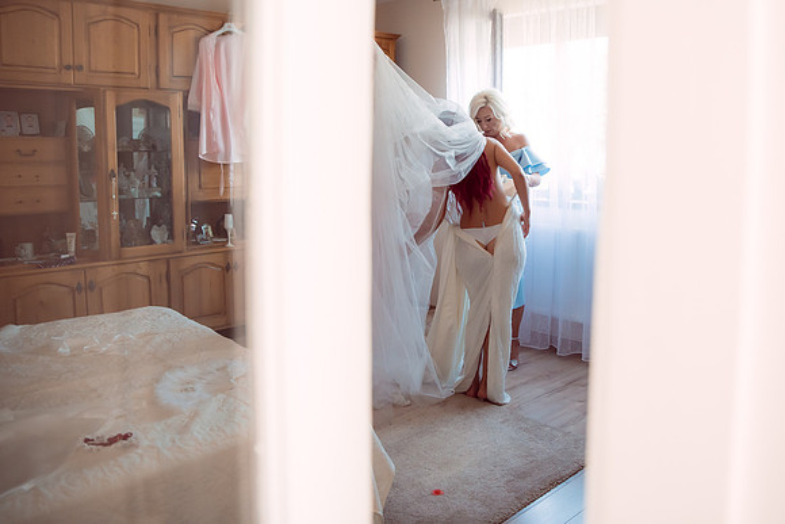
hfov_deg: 60.9
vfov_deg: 43.2
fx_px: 656
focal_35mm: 30
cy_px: 196
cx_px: 492
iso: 800
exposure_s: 1/400
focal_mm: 24
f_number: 2.8
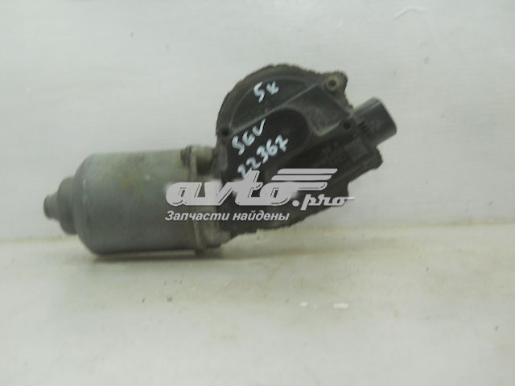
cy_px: 193
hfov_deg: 45.8
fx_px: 610
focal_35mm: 41
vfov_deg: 35.1
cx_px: 258
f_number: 3.1
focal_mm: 6.72
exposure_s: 1/30
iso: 100
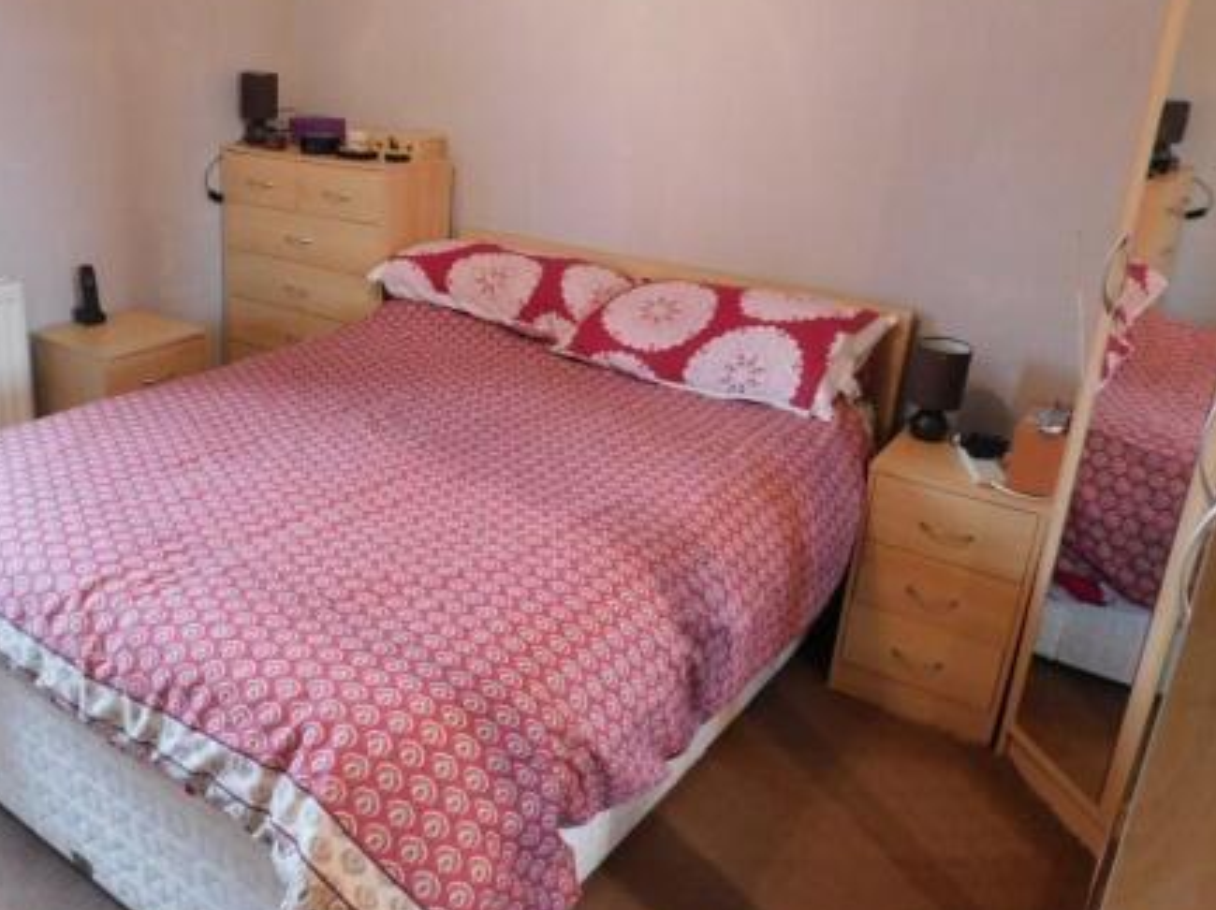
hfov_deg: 57.5
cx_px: 440
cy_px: 395
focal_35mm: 31
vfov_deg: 45.3
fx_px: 1088
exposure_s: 1/25
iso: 400
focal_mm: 4
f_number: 3
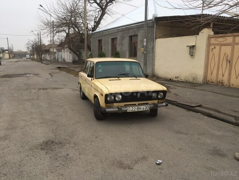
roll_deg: -1.9
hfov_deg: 61.7
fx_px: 200
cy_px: 90
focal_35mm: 29
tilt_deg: -8.2
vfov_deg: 48.2
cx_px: 120
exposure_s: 1/147
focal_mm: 4.15
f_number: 2.2
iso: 32
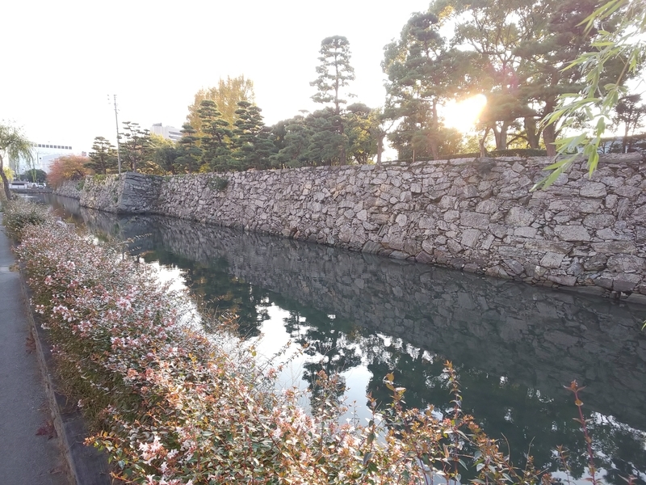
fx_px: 373
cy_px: 242
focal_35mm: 20
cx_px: 323
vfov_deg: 66.0
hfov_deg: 81.7
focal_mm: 3.45
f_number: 1.94
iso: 44
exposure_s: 1/120
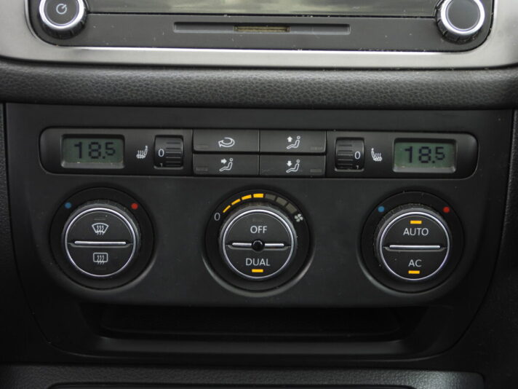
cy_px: 194
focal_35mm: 97
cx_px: 259
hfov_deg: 20.2
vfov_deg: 15.2
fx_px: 1452
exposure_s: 1/60
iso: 180
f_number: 3.5
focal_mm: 17.5
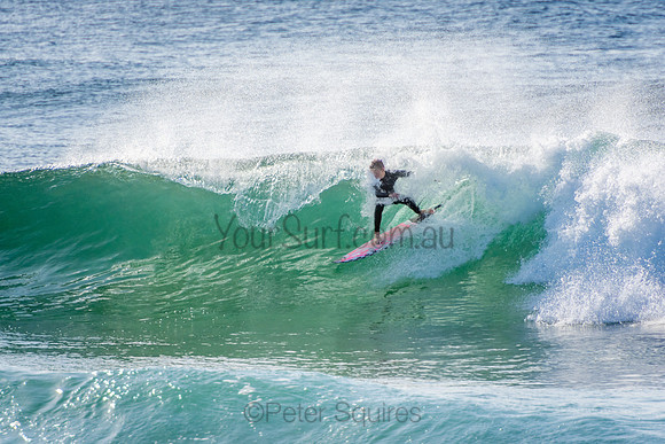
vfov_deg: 2.3
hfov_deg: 3.4
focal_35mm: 600
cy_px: 222
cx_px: 332
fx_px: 11085
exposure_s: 1/2000
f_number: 5.6
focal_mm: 400
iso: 220
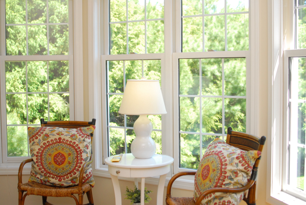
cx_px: 153
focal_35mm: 52
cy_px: 102
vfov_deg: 25.8
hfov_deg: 37.8
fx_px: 447
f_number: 2.5
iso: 640
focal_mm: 35
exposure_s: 1/1000
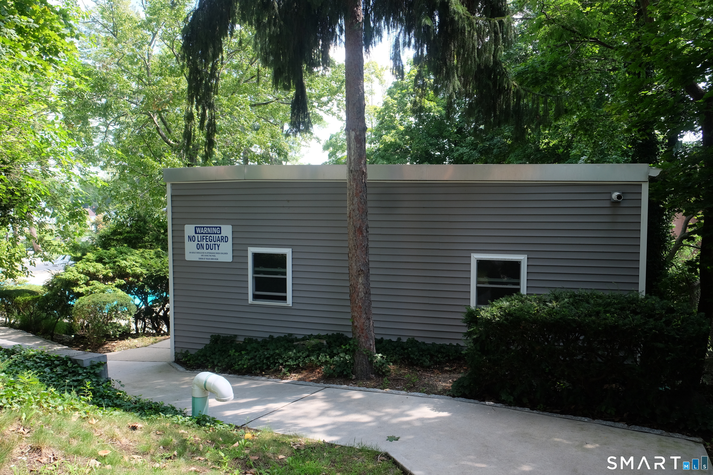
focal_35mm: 27
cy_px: 238
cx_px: 356
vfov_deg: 47.9
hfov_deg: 67.4
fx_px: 535
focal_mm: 18
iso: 400
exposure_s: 1/150
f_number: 5
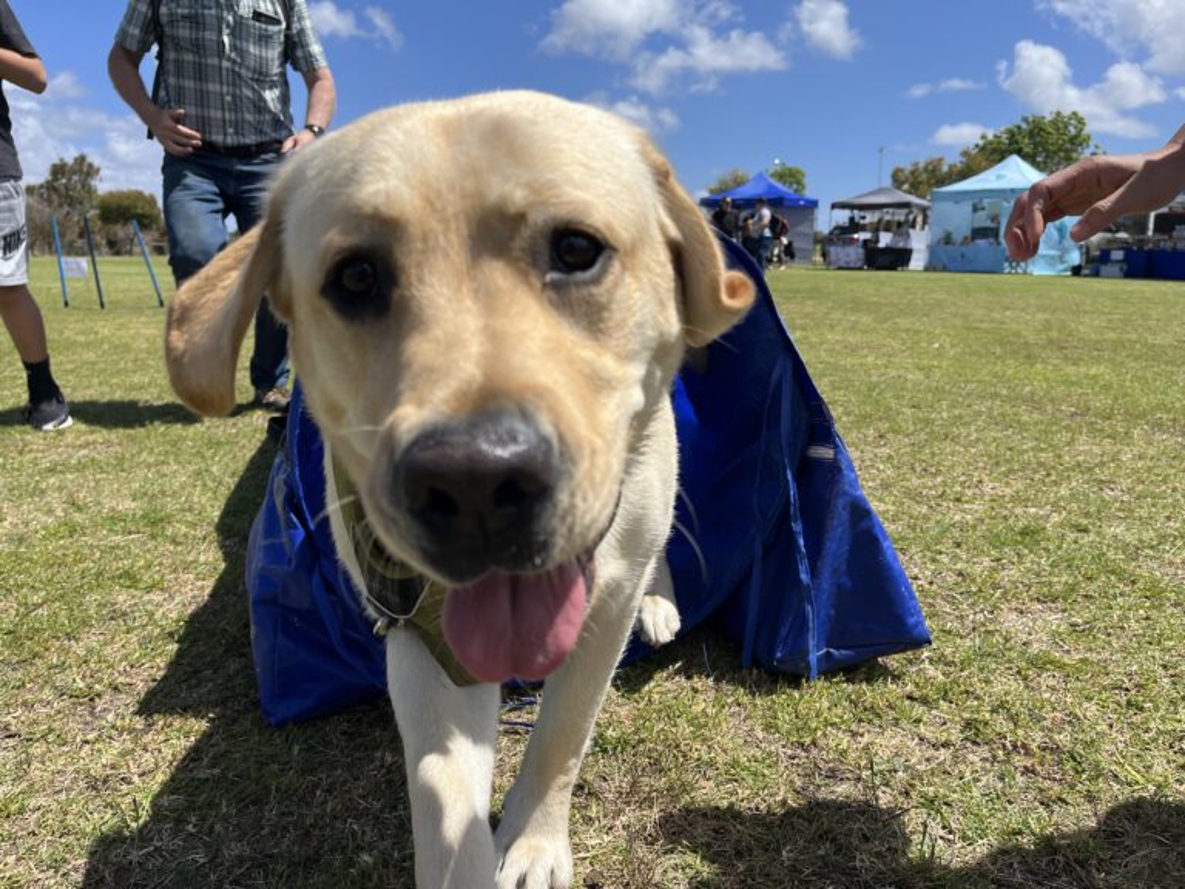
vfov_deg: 53.1
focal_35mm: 26
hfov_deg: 67.3
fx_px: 890
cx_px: 592
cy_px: 444
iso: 50
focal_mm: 5.1
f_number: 1.6
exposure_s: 1/2513
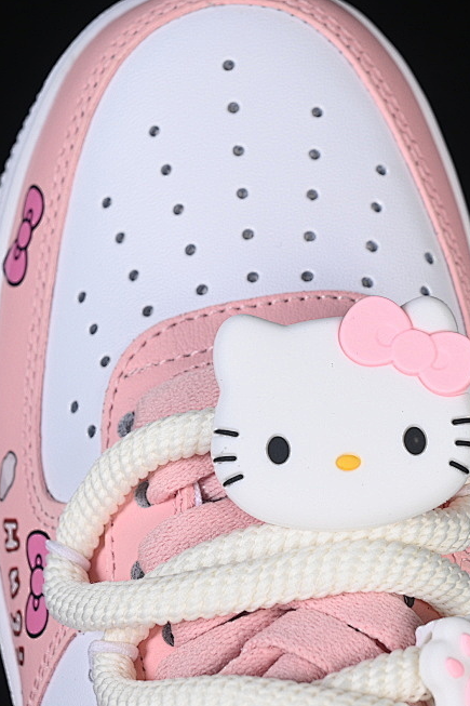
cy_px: 342
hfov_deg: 11.0
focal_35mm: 124
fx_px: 2429
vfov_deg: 16.5
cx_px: 253
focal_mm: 50
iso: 160
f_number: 7.1
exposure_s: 1/80
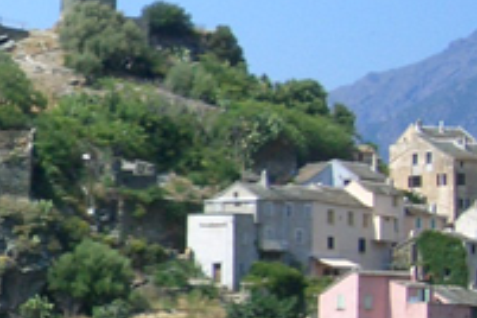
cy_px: 180
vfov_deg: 9.5
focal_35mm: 145
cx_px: -290
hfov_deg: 13.2
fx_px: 1921
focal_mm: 5.8
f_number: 4.3
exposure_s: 1/500
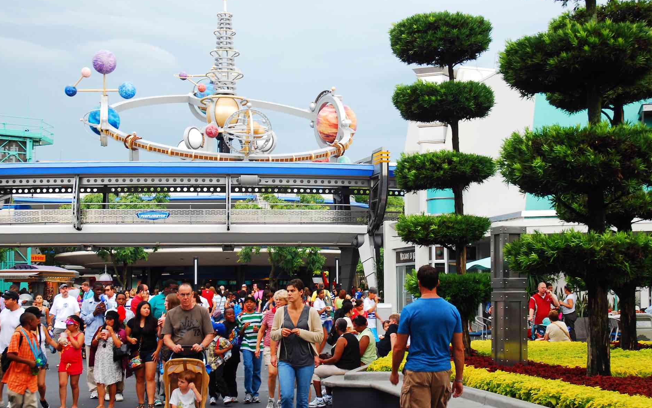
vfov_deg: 26.0
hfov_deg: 40.6
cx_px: 329
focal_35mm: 50
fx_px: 882
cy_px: 241
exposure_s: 1/50
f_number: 5
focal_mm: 27
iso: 250
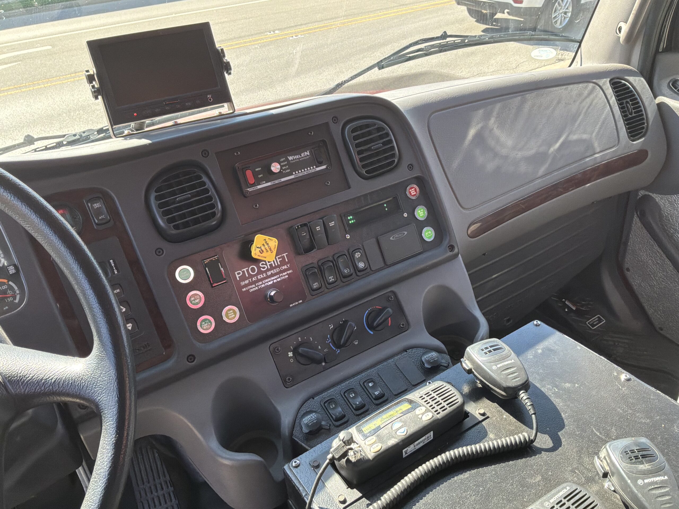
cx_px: 340
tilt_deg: -32.9
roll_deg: +4.6
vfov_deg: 49.7
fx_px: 549
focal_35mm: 28
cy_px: 254
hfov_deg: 63.4
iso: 125
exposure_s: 1/465
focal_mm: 3
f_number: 1.8
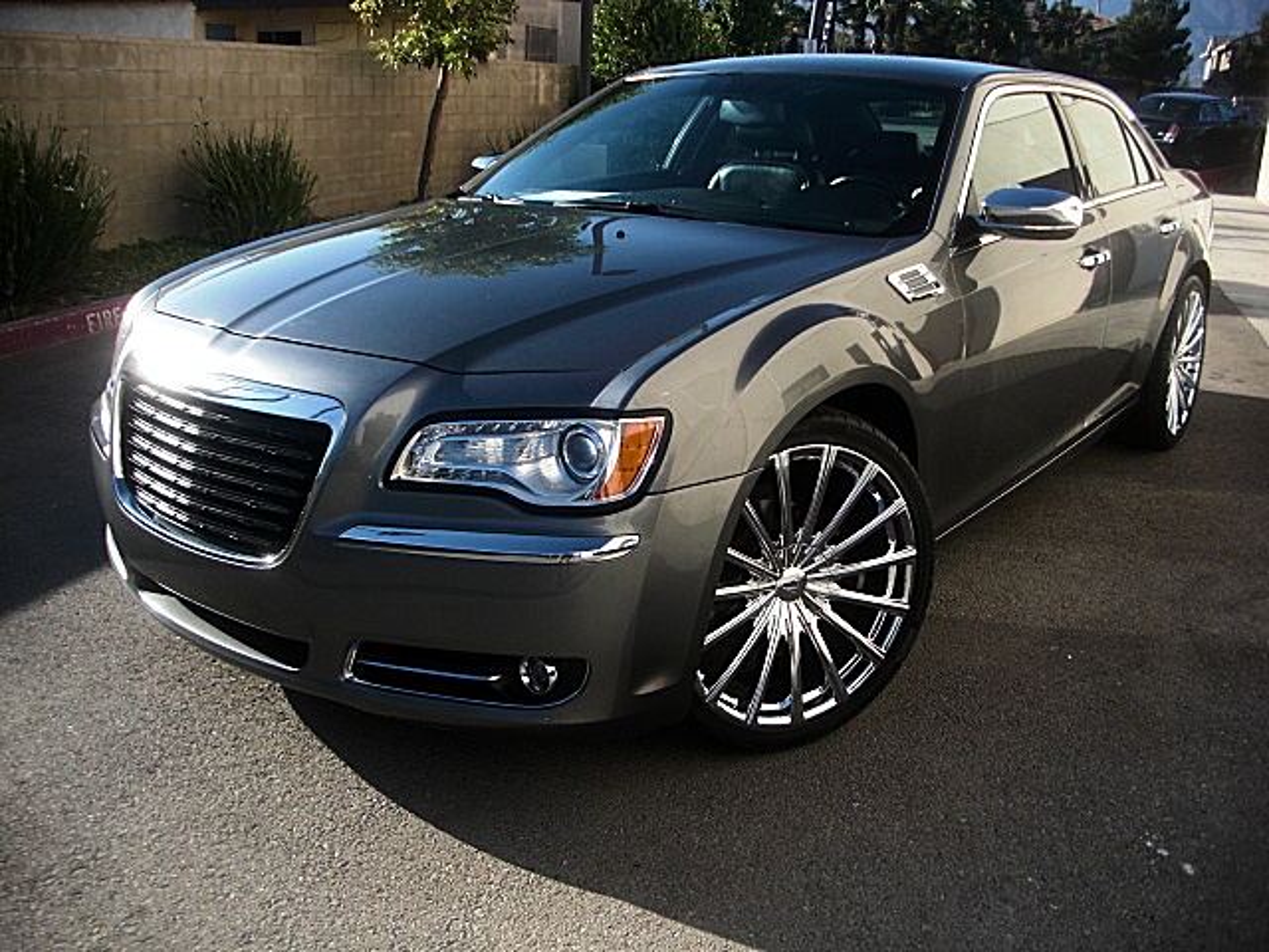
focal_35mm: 36
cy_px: 476
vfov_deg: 39.7
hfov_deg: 51.4
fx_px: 1320
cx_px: 634
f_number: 2.8
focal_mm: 6.3
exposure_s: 1/400
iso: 50
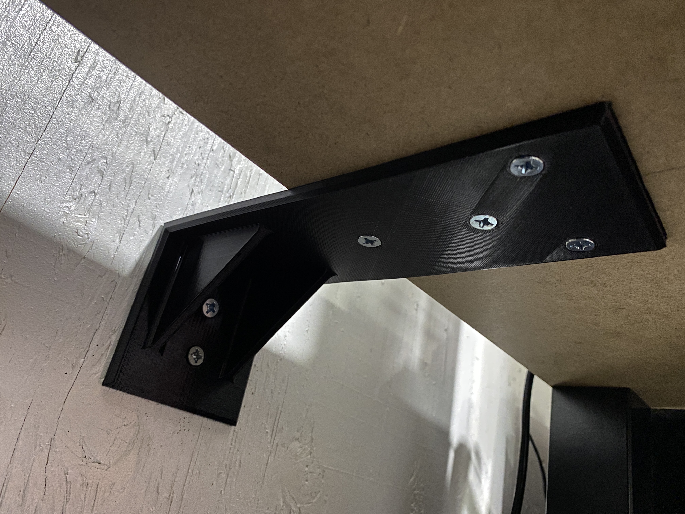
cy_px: 257
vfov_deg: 53.1
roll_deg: -12.9
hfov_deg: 67.3
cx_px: 342
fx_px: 515
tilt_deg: +24.9
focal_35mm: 26
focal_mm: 4.25
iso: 500
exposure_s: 1/40
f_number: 1.8
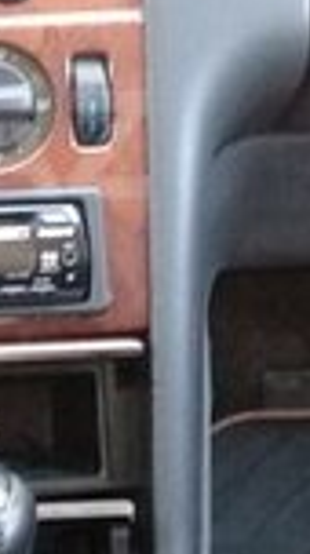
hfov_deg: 8.0
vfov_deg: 14.6
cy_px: 144
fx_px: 2158
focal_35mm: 147
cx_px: -222
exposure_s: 1/33
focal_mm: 3.3
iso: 160
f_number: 2.2
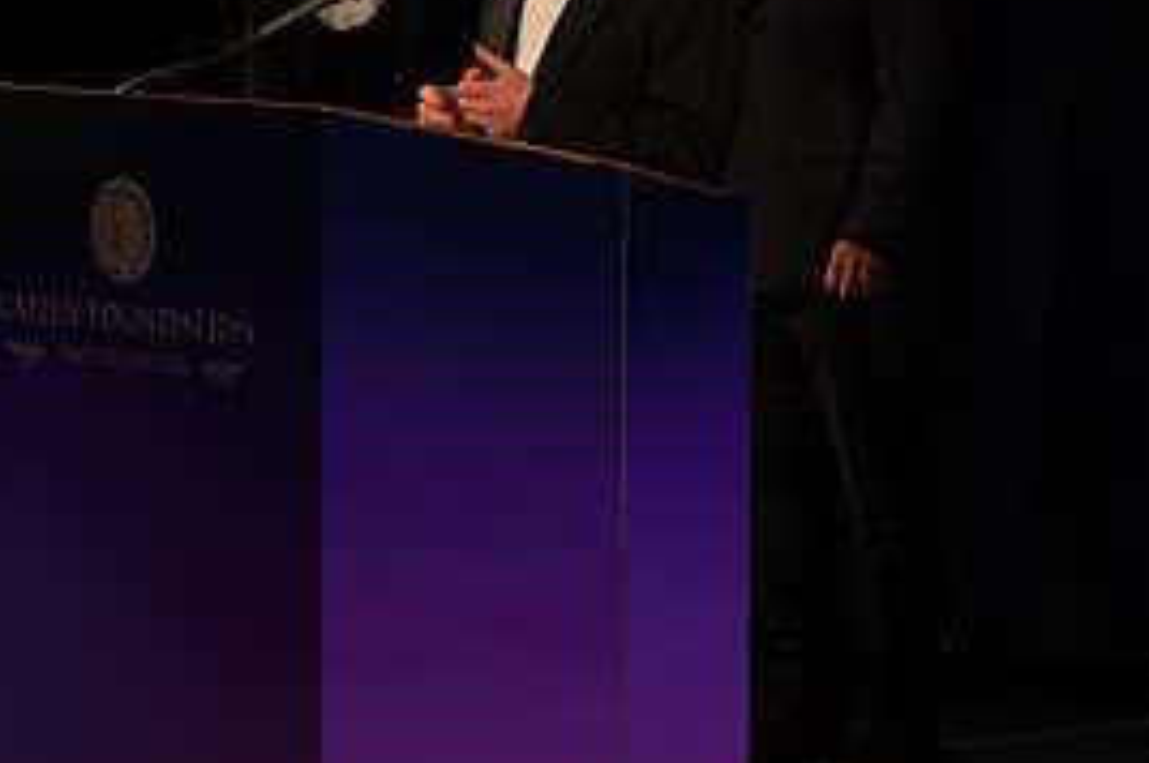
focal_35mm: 314
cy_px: 210
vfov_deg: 4.4
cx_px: 845
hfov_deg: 6.6
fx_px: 10010
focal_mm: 145
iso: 1600
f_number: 4
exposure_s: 1/200
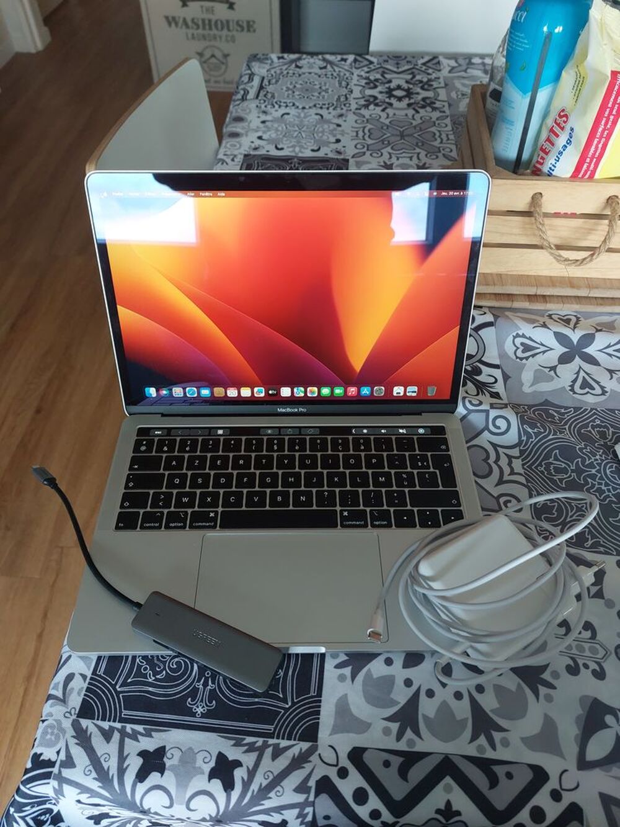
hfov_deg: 54.9
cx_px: 310
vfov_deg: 69.4
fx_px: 597
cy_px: 414
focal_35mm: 25
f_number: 1.8
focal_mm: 5.23
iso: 400
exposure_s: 1/50
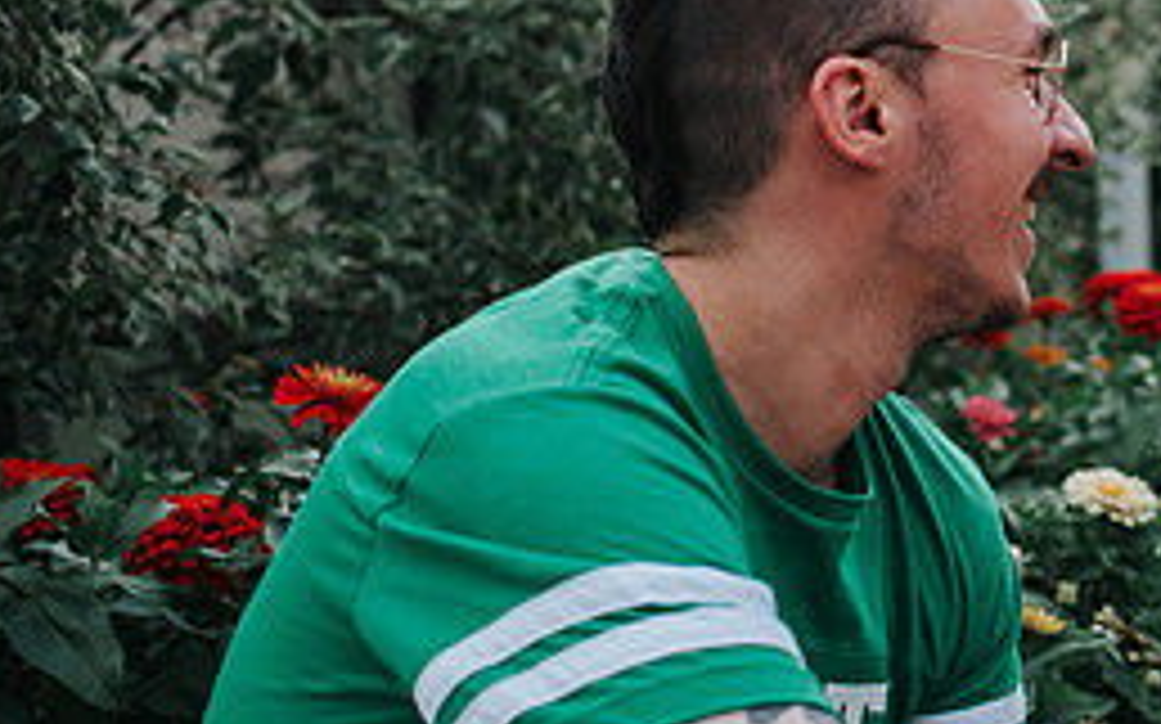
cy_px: 241
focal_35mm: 85
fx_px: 2688
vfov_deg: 15.3
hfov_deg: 22.8
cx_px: 1322
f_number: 3.2
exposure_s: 1/800
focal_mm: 35
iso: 500
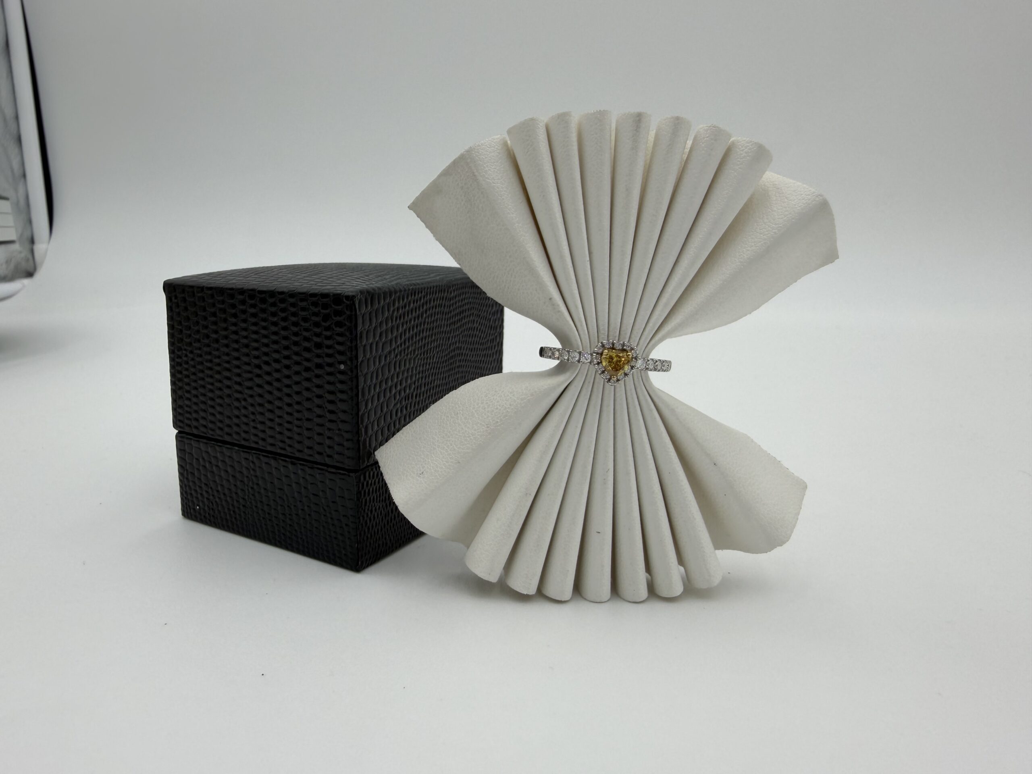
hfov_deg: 71.6
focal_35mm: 24
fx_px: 716
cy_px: 387
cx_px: 516
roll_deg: +0.1
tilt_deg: -11.4
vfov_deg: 56.8
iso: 40
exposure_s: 1/577
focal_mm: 2.22
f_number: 2.2
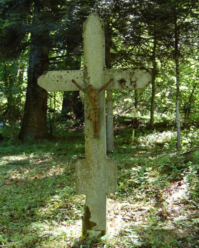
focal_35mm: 54
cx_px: 100
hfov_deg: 28.3
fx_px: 394
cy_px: 140
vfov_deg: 34.9
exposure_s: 1/30
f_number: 4.5
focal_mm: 31
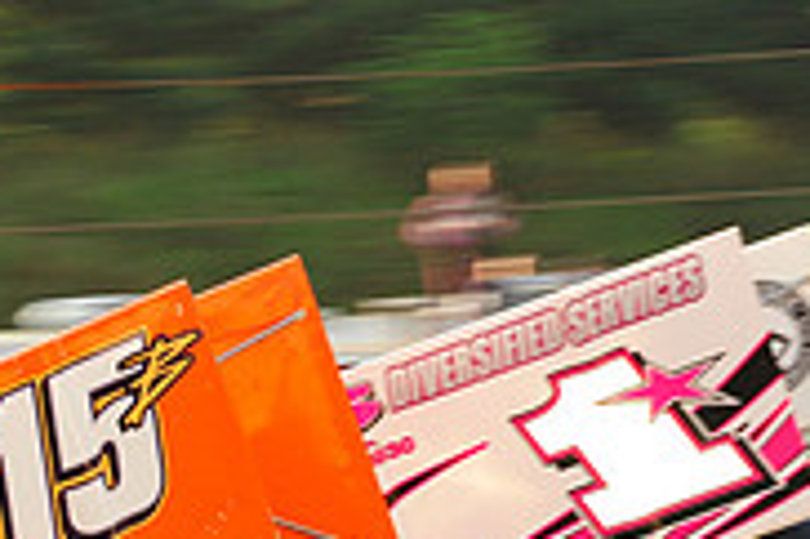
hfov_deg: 4.8
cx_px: -156
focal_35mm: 430
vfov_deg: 3.2
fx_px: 9666
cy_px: 753
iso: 500
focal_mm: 135
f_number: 9
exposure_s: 1/320
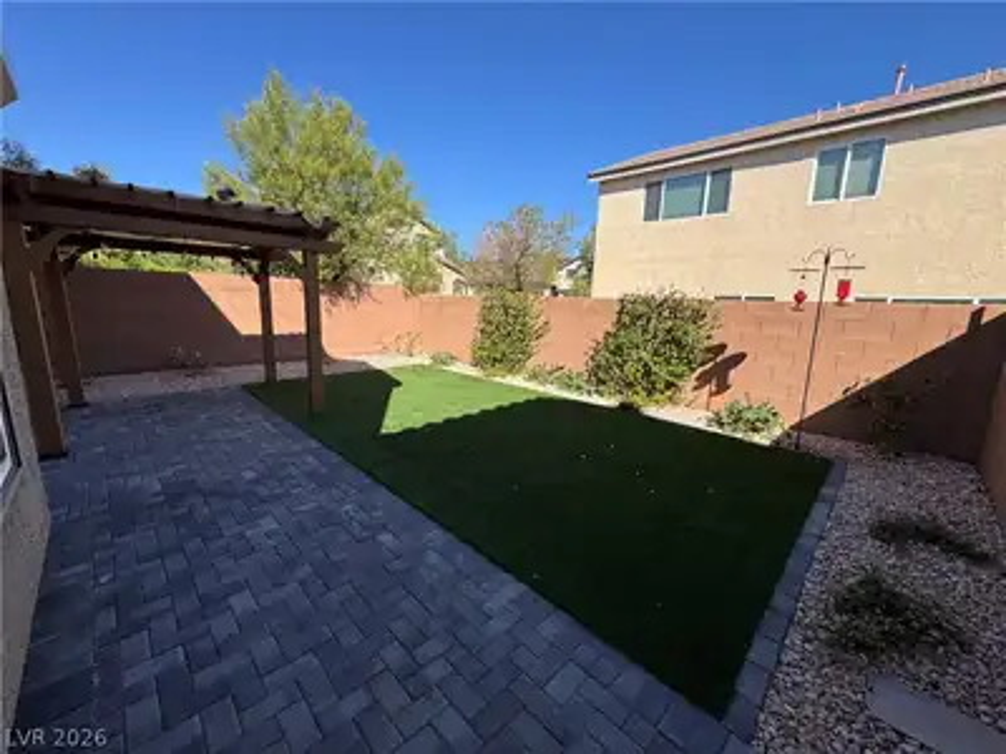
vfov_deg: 85.7
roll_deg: -1.3
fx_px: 407
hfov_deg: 102.1
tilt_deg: -11.2
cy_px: 377
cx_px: 503
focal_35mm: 14
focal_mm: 2.22
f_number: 2.2
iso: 50
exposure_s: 1/1395
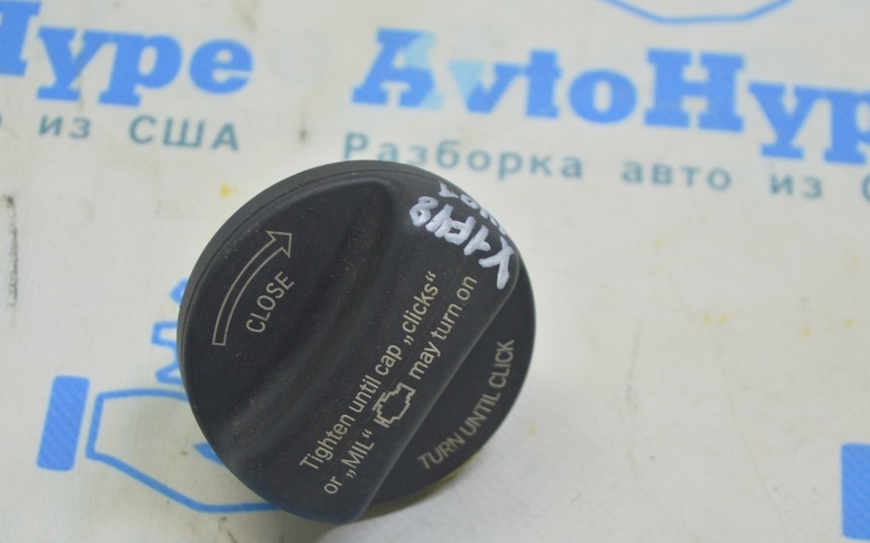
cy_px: 299
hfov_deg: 21.3
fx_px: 2314
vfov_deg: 13.4
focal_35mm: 98
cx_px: 367
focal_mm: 55
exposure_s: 1/20
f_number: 5.6
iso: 400
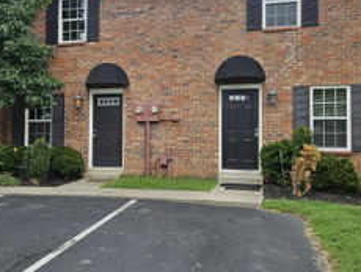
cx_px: 127
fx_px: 418
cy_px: 130
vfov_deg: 36.0
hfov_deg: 46.2
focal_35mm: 40
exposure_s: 1/1235
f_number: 1.8
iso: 25
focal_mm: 5.4
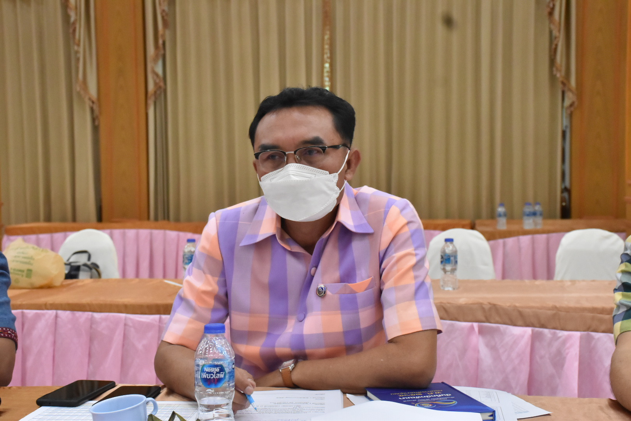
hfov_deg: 33.4
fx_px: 1052
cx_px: 316
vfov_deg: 22.6
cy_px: 210
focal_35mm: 60
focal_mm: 40
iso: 2500
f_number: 6.3
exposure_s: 1/160
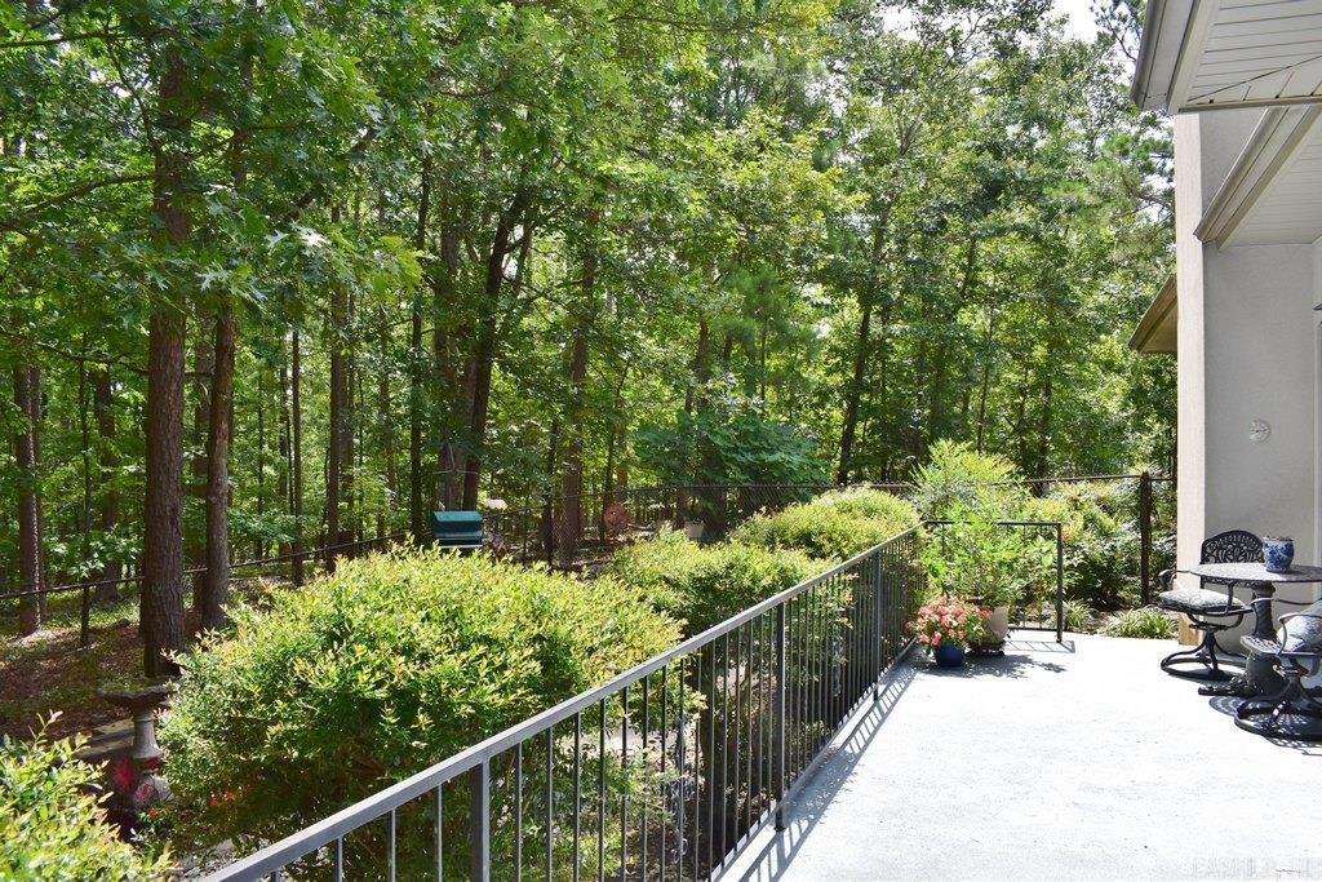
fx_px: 992
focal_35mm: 27
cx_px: 661
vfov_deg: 47.9
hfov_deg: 67.4
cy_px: 441
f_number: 10
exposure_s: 1/200
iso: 400
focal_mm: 18
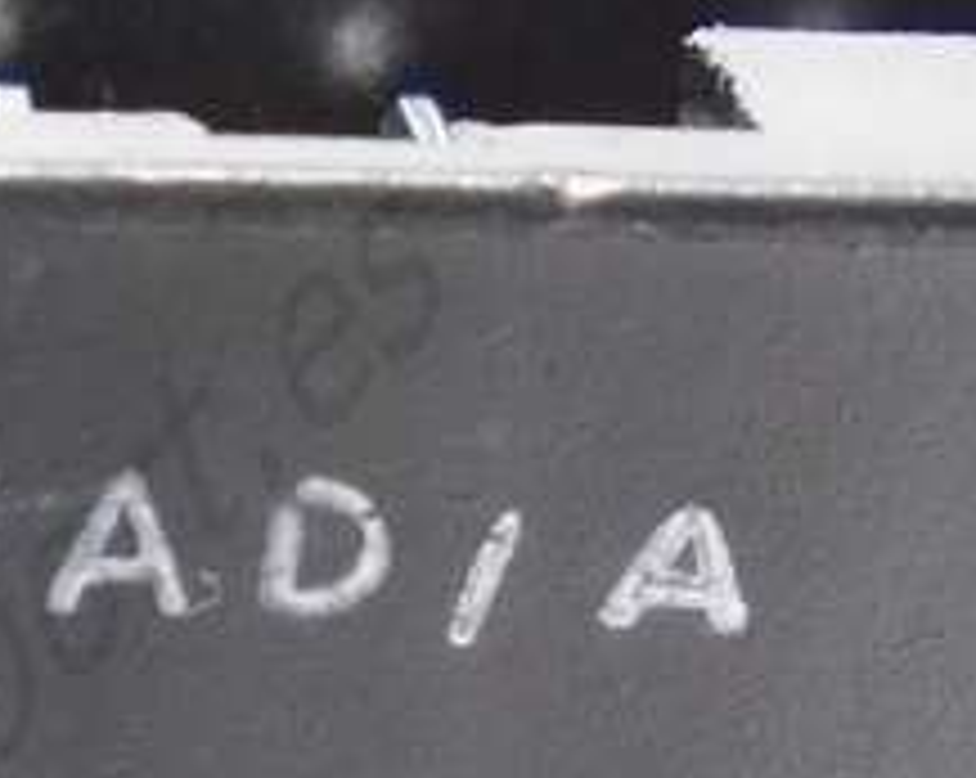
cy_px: 899
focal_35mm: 128
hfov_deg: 14.5
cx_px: -229
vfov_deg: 11.8
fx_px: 3692
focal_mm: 4.6
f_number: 3.2
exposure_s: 1/30
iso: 320
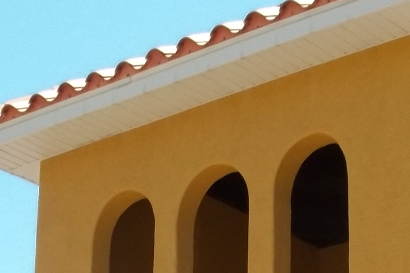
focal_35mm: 139
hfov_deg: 14.7
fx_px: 1583
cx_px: 302
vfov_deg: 9.3
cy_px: 527
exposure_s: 1/500
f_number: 3.3
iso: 64
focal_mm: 5.9
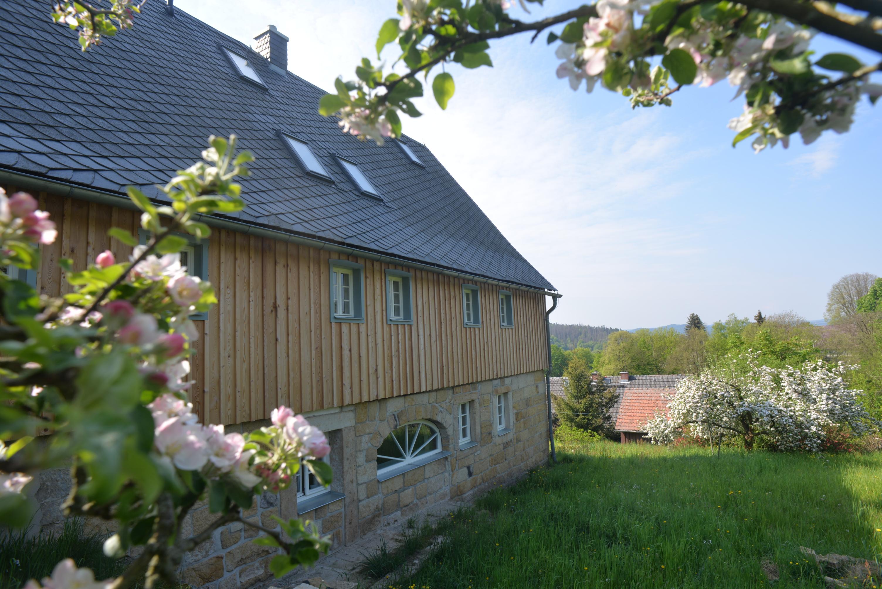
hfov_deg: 84.0
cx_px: 441
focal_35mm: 20
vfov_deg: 62.0
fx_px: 490
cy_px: 294
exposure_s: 1/250
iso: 160
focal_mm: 20
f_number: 8
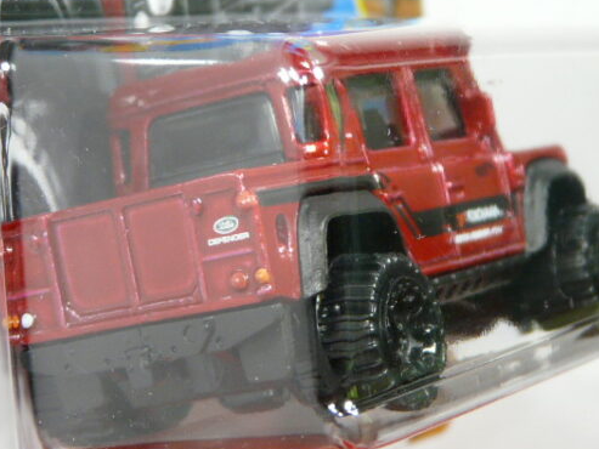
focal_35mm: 118
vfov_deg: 12.6
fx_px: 2042
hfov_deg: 16.7
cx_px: 315
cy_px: 197
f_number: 3.2
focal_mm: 10
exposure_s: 1/50
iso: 200
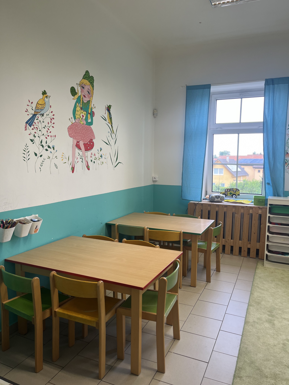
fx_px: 289
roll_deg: +0.5
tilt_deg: -6.1
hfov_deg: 53.1
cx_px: 144
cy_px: 192
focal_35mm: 26
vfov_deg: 67.3
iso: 50
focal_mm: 5.1
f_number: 1.6
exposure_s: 1/119
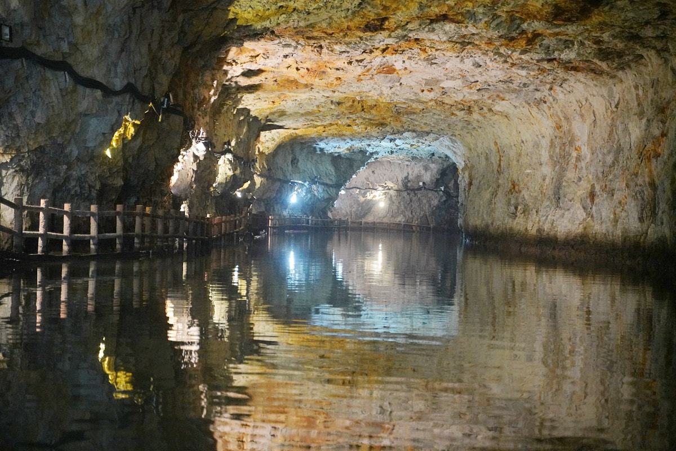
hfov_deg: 27.0
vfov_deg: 18.2
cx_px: 338
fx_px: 1408
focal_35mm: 75
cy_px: 226
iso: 12800
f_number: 2.8
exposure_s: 1/80
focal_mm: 75
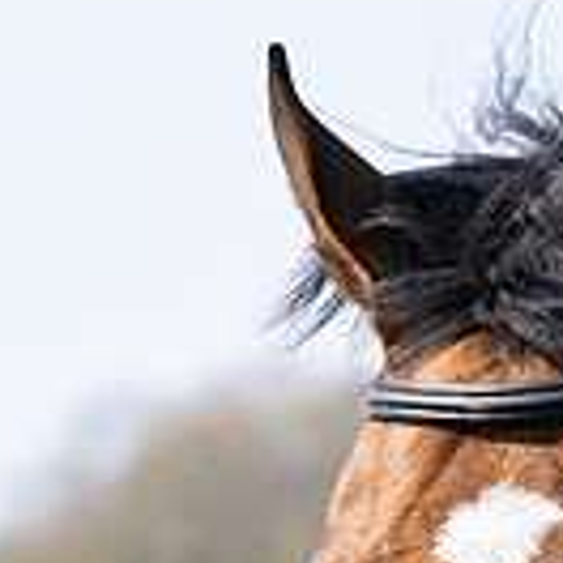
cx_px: 1135
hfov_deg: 3.3
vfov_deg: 3.3
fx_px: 9789
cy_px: 663
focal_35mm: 532
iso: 200
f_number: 5
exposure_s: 1/800
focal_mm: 103
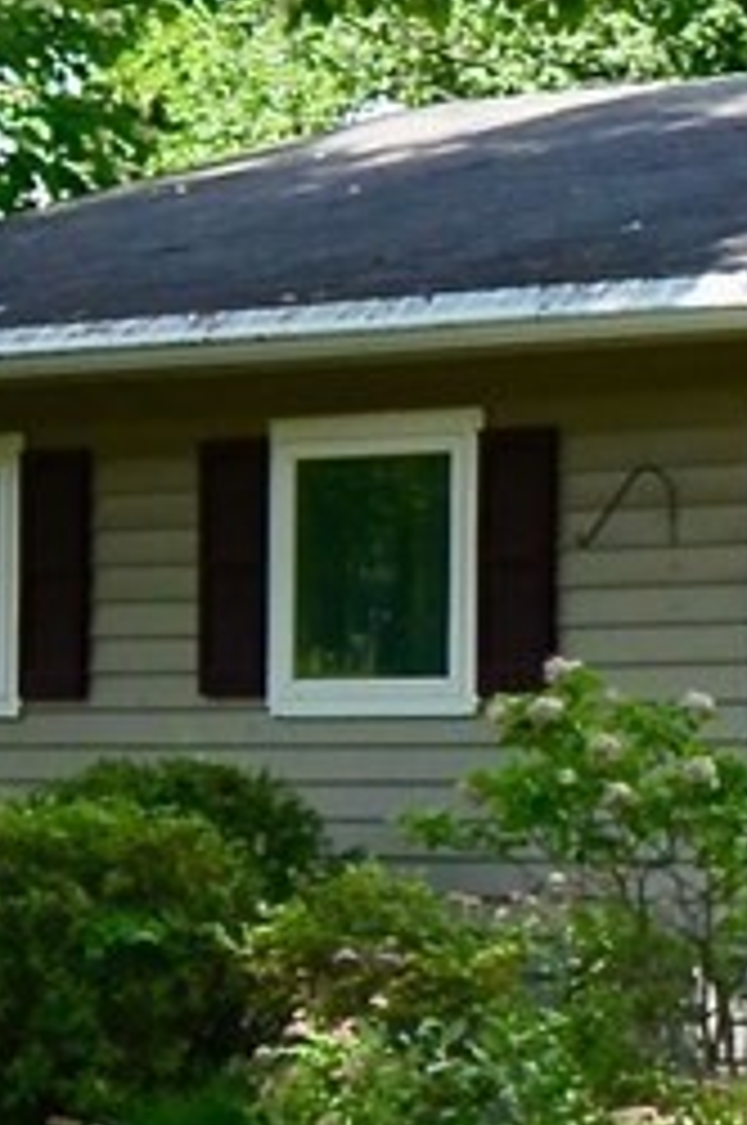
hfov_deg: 7.4
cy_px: 806
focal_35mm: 172
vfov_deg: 11.9
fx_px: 5368
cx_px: 1881
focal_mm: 14
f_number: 8
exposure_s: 1/250
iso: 200
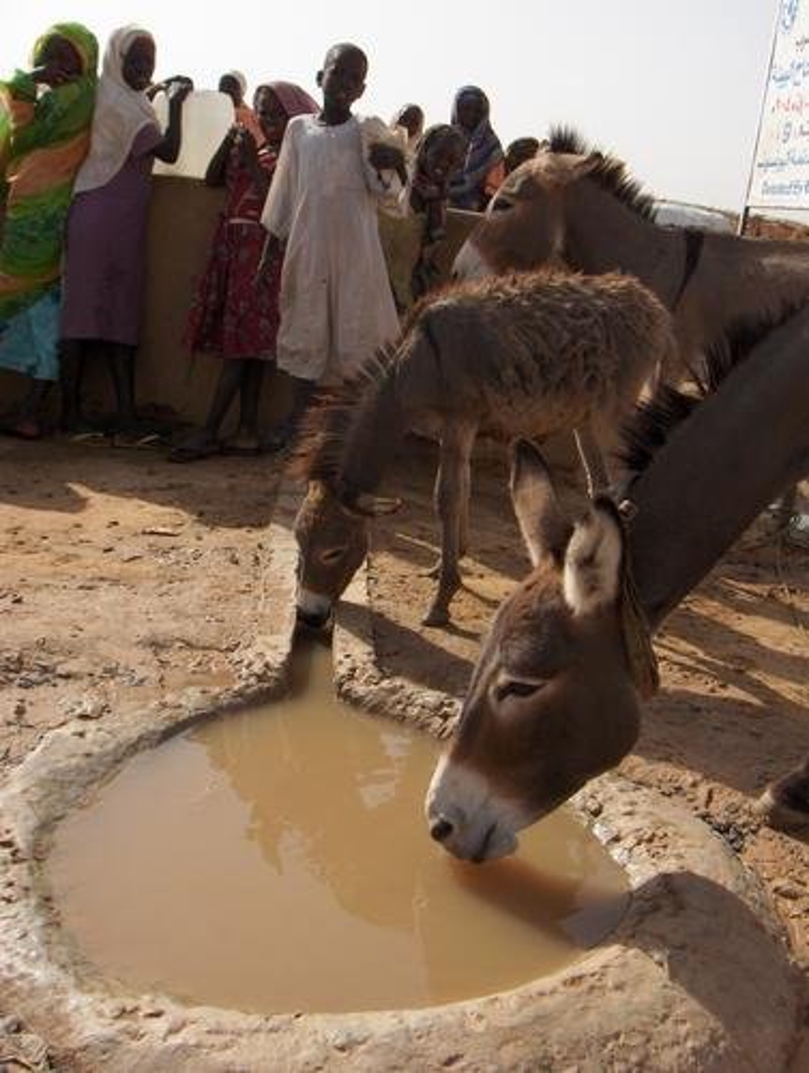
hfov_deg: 36.9
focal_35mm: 39
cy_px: 536
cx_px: 404
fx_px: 1211
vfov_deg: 47.8
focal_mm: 8
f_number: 4.8
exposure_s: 1/794
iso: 100
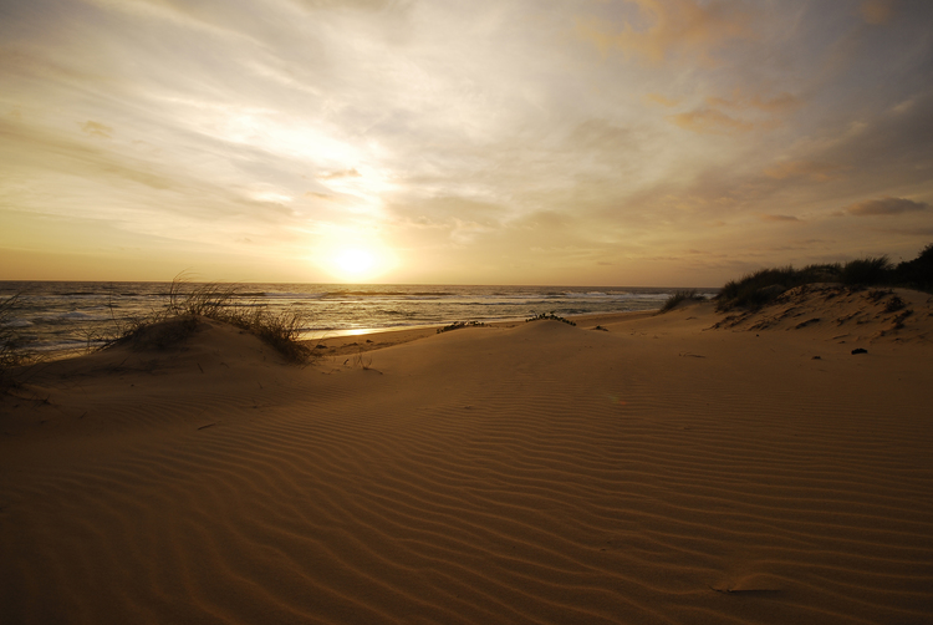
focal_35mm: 16
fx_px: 415
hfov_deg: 96.6
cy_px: 324
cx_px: 480
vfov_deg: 73.9
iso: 100
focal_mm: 10
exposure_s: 1/60
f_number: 8
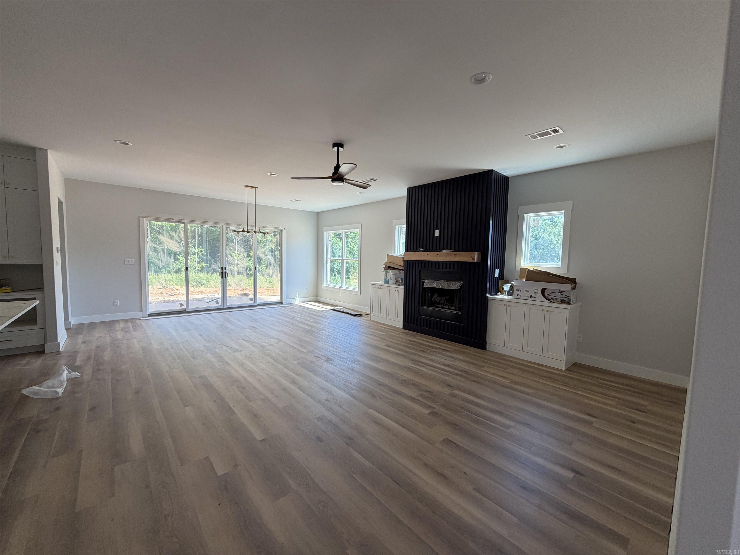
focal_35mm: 14
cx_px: 370
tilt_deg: -4.2
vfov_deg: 85.7
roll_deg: -0.9
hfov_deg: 102.1
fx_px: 299
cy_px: 278
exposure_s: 1/121
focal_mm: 2.22
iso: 80
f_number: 2.2
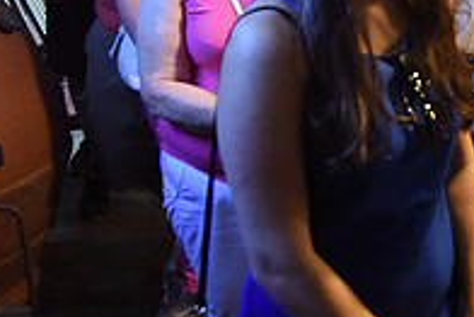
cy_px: -79
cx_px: 667
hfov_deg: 21.4
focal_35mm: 83
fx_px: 1094
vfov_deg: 15.8
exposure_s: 1/100
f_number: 4.5
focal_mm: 28
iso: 12800
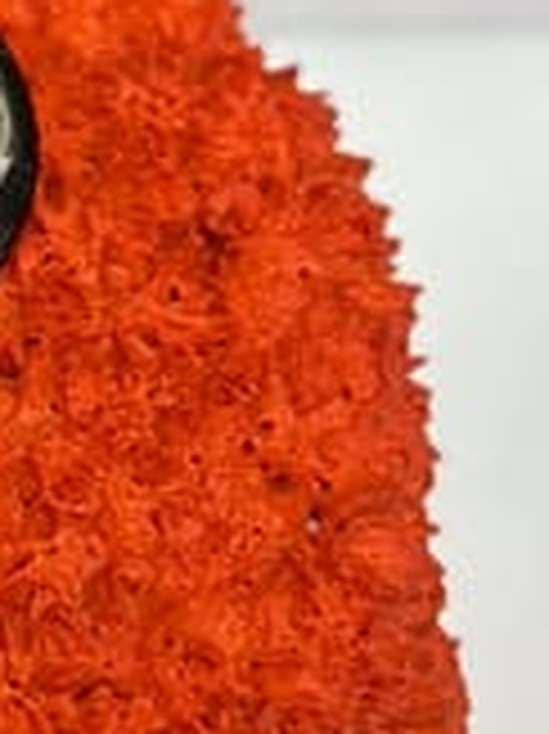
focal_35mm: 301
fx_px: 6373
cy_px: 266
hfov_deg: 4.9
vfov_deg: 6.6
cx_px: -531
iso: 80
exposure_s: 1/129
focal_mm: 6.86
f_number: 1.78
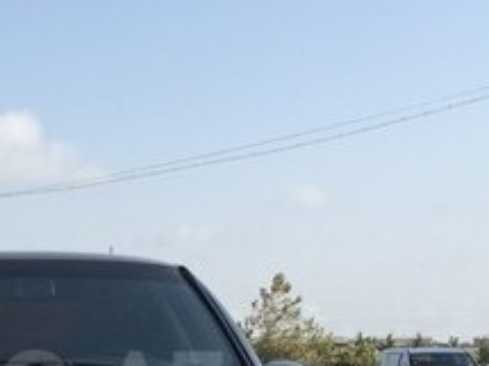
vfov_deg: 16.2
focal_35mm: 89
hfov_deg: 21.2
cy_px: 385
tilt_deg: -0.5
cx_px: -9
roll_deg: +0.5
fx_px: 1257
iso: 32
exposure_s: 1/1464
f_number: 2.2
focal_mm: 4.15
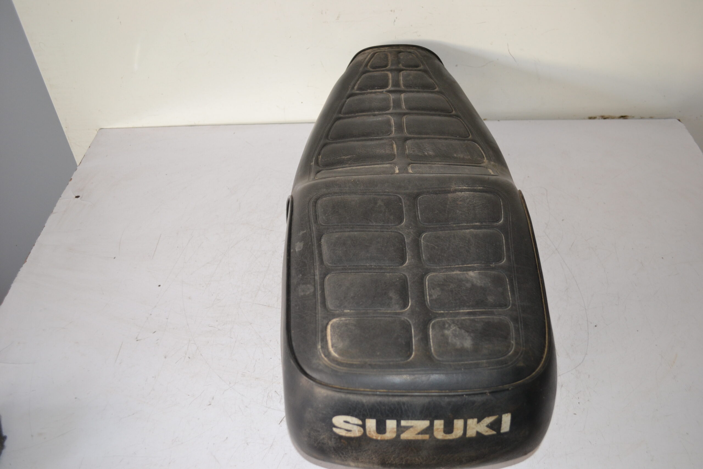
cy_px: 234
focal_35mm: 30
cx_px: 352
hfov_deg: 61.9
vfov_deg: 43.6
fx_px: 586
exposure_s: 1/60
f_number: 3.8
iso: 500
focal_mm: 20
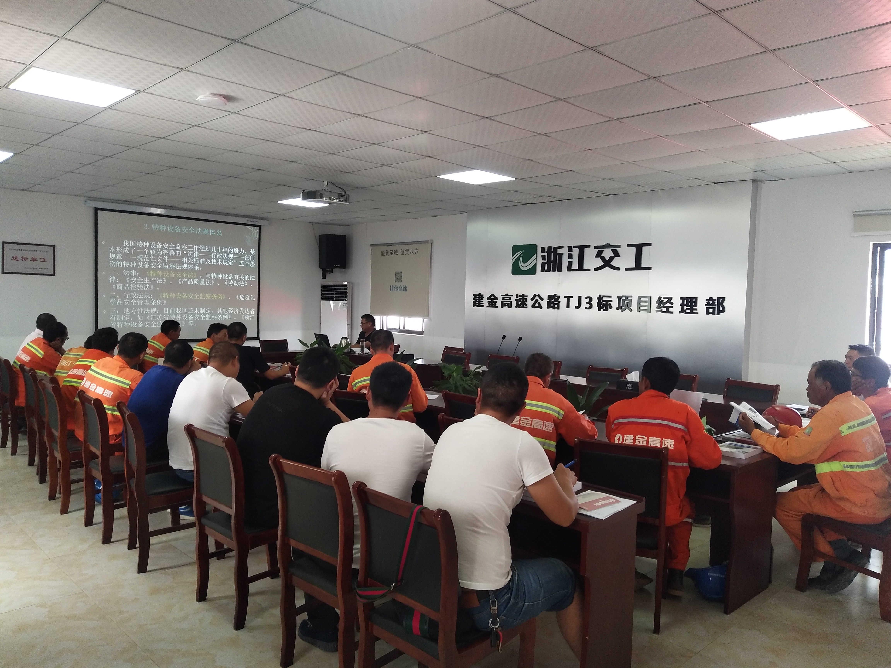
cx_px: 446
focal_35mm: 26
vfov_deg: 53.1
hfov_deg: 67.3
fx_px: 669
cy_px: 334
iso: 100
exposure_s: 1/50
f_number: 2
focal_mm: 3.88
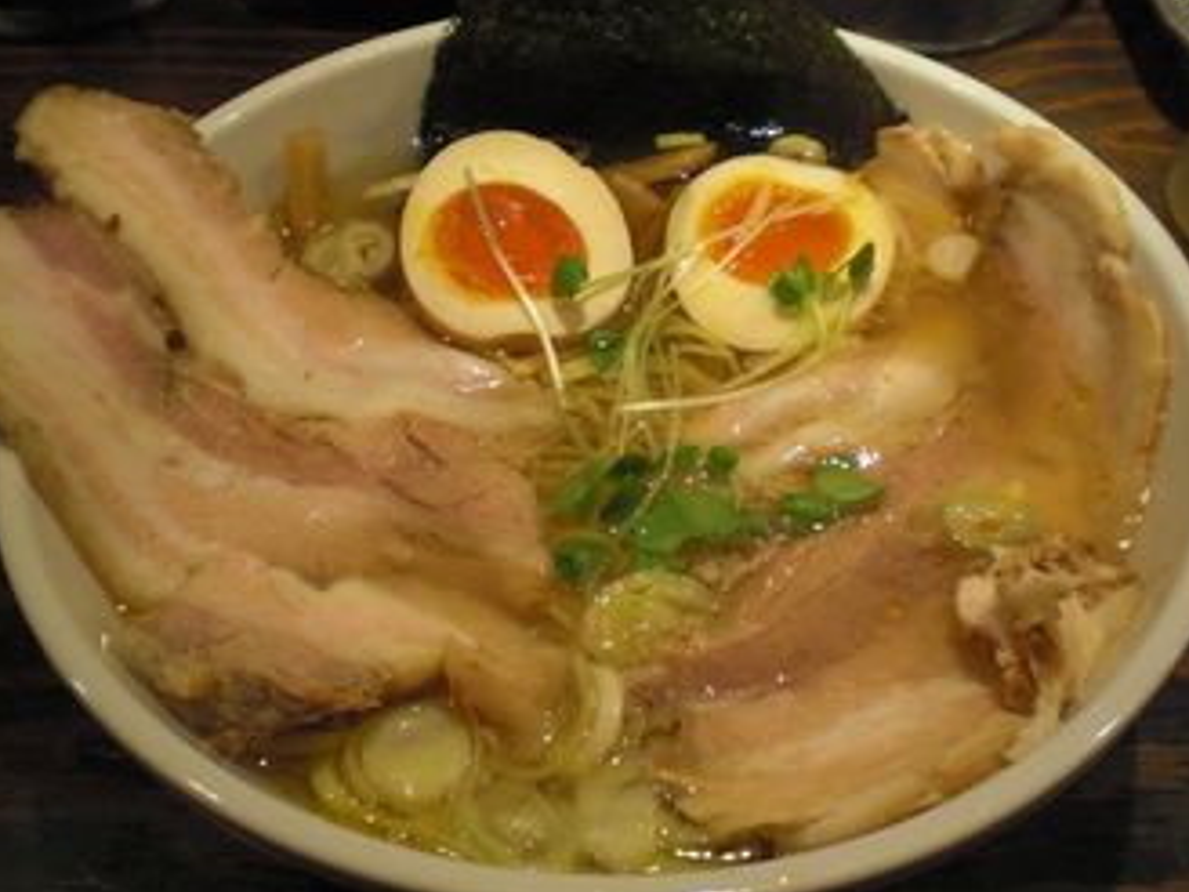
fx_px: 1374
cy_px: 451
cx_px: 582
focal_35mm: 40
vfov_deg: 36.0
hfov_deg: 46.8
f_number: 3.1
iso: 400
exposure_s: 1/100
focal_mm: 6.3
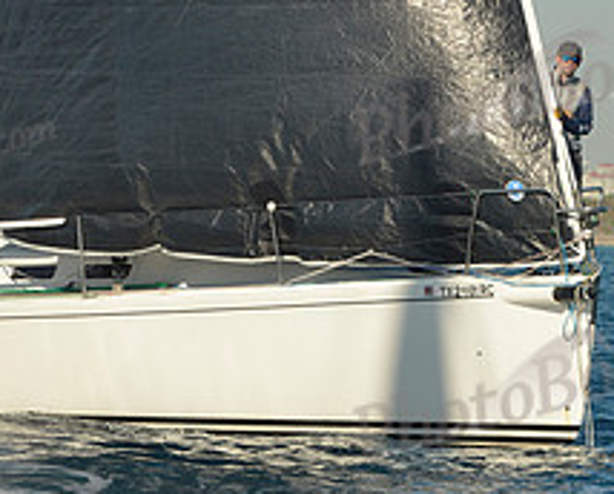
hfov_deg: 4.6
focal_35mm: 419
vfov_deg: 3.7
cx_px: 207
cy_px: 280
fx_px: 7628
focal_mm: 165
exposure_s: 1/1250
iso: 200
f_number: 8
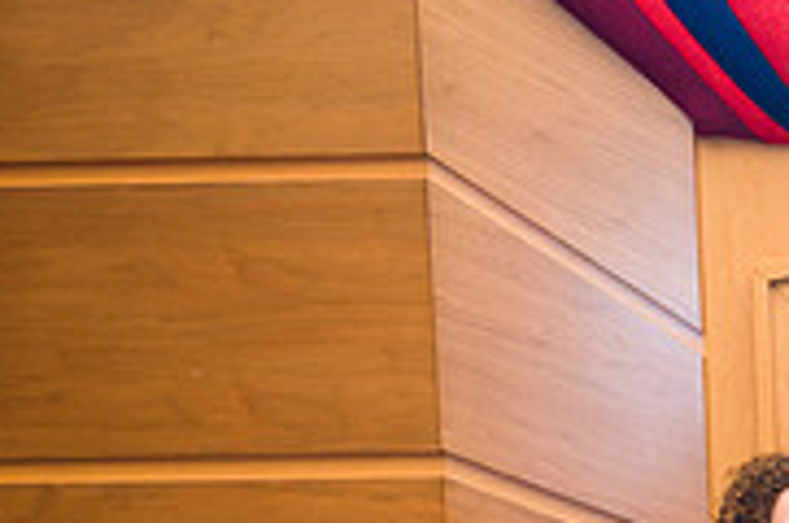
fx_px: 2385
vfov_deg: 12.0
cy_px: 776
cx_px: 1164
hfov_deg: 17.1
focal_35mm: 109
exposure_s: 1/200
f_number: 4
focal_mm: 34
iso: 800
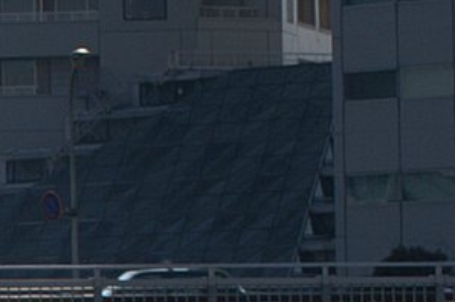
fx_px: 9103
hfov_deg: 2.8
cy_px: 990
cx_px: -931
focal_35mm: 721
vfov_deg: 1.9
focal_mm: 70
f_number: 11
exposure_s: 1/320
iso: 100
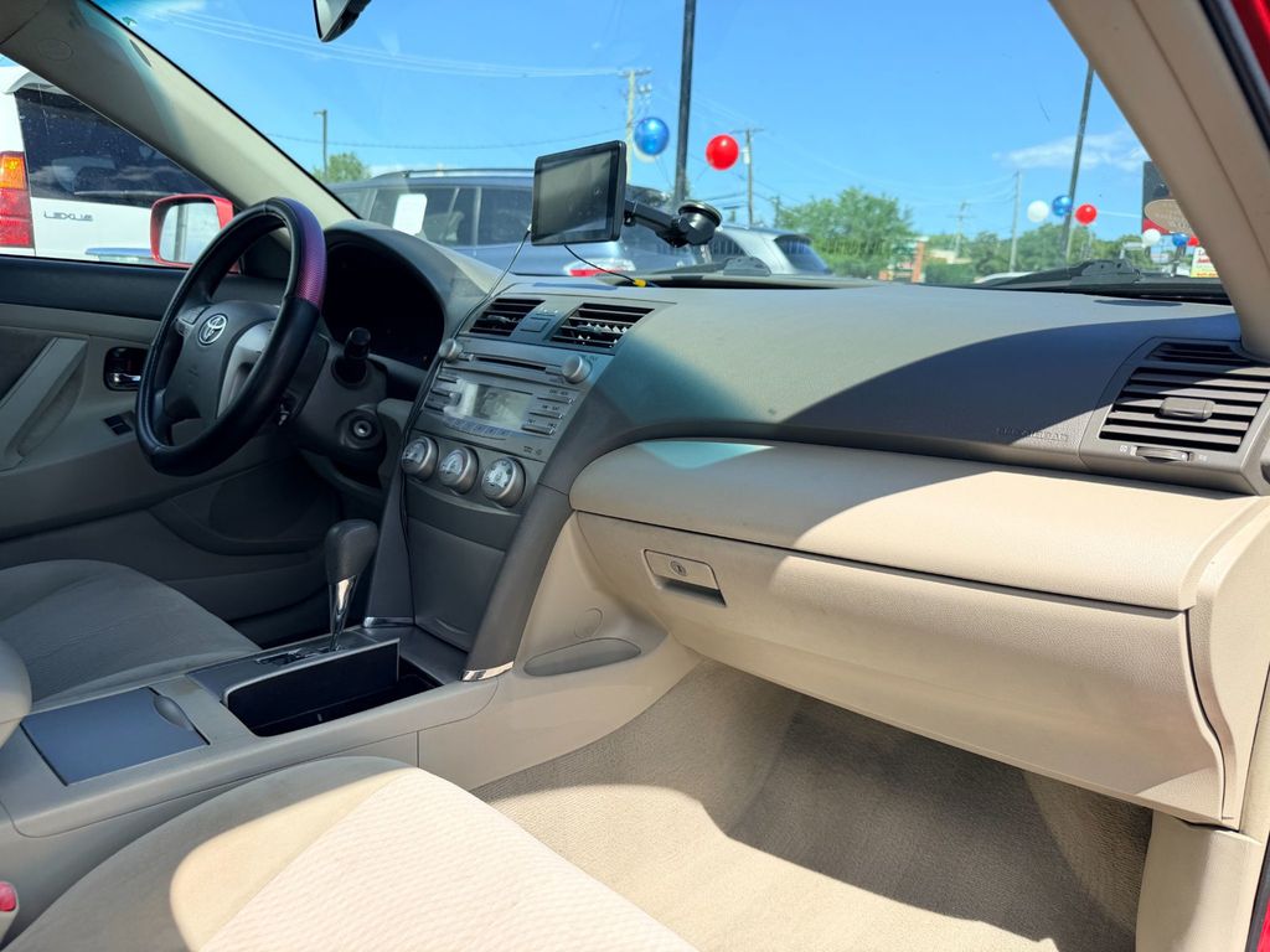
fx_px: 881
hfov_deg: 71.6
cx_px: 635
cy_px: 476
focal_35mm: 24
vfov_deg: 56.8
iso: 80
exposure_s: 1/1901
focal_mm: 6.76
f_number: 1.78
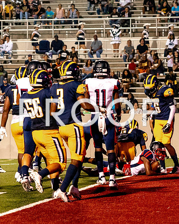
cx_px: 128
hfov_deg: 6.2
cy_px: 119
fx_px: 1641
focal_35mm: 248
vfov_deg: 7.8
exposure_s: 1/750
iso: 6400
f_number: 5.6
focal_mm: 100
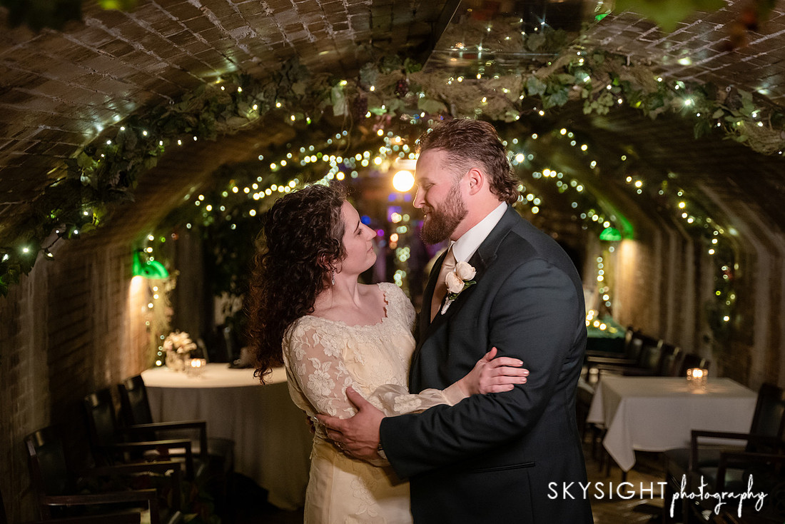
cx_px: 392
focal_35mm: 54
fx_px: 1170
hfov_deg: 37.1
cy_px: 262
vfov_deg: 25.2
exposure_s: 1/100
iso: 4000
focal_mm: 52
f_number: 2.8
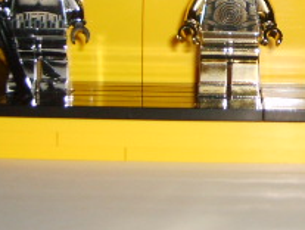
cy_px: -3
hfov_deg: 17.6
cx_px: 323
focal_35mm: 108
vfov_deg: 13.5
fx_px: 953
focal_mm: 5.8
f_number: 2.8
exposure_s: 1/45
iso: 100
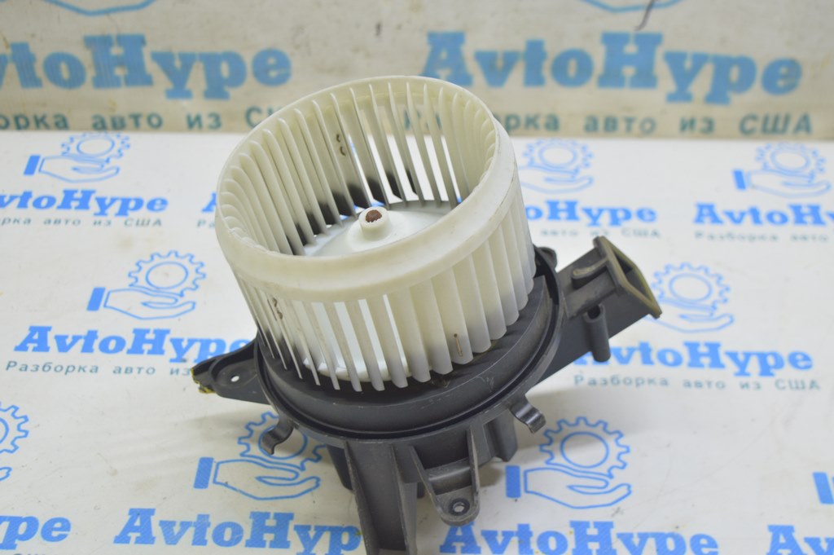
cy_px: 278
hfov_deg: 36.9
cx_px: 417
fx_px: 1250
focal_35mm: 54
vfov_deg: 25.0
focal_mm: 36
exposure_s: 1/20
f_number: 5.6
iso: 400
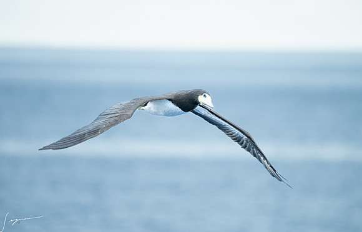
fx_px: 5998
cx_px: 193
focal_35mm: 603
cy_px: 129
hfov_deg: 3.5
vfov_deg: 2.2
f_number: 5.6
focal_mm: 400
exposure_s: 1/2000
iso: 1600
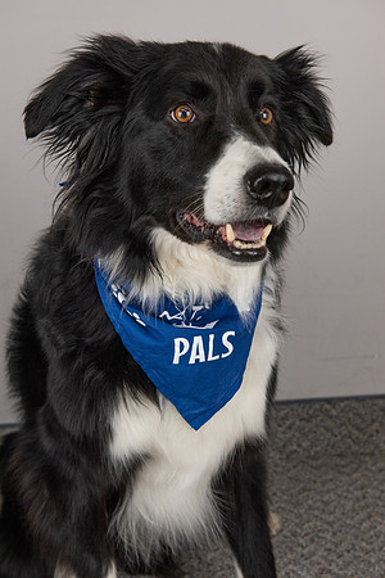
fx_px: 995
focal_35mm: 62
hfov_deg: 21.9
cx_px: 192
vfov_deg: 32.4
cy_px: 289
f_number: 8
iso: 2000
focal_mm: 62
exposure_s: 1/250
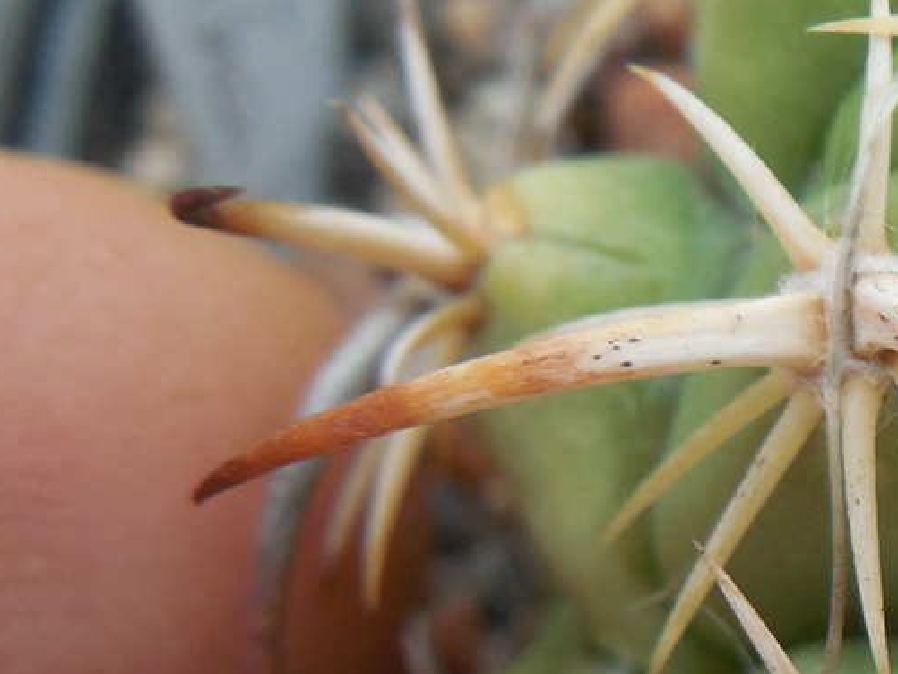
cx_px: 1308
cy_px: 554
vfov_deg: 14.8
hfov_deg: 17.9
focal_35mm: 99
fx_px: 2569
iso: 125
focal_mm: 5.6
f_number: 3.6
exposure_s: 1/125
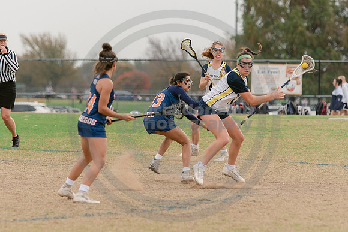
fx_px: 3198
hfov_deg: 6.2
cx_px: 162
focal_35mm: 331
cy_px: 119
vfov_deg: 4.2
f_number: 3
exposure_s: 1/1250
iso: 250
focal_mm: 155
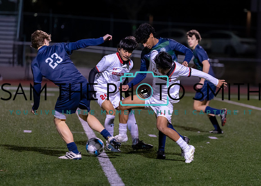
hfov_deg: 9.1
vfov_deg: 6.5
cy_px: 82
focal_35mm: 220
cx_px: 158
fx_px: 1632
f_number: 2.8
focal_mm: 167
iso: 2500
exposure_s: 1/1000
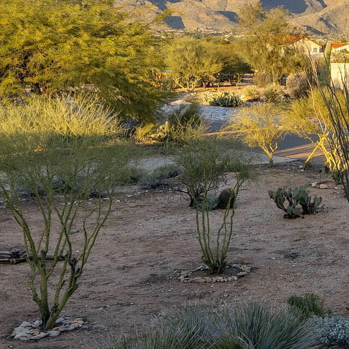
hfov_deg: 18.3
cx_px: 718
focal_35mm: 56
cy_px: 118
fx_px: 639
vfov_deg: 30.3
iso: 100
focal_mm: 15
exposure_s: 1/60
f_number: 9
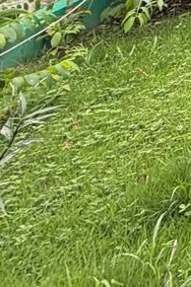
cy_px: -244
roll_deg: +0.5
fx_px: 637
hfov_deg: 9.2
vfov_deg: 18.9
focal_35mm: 80
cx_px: 688
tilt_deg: +2.5
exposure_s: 1/121
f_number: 2.2
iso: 80
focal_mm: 2.22
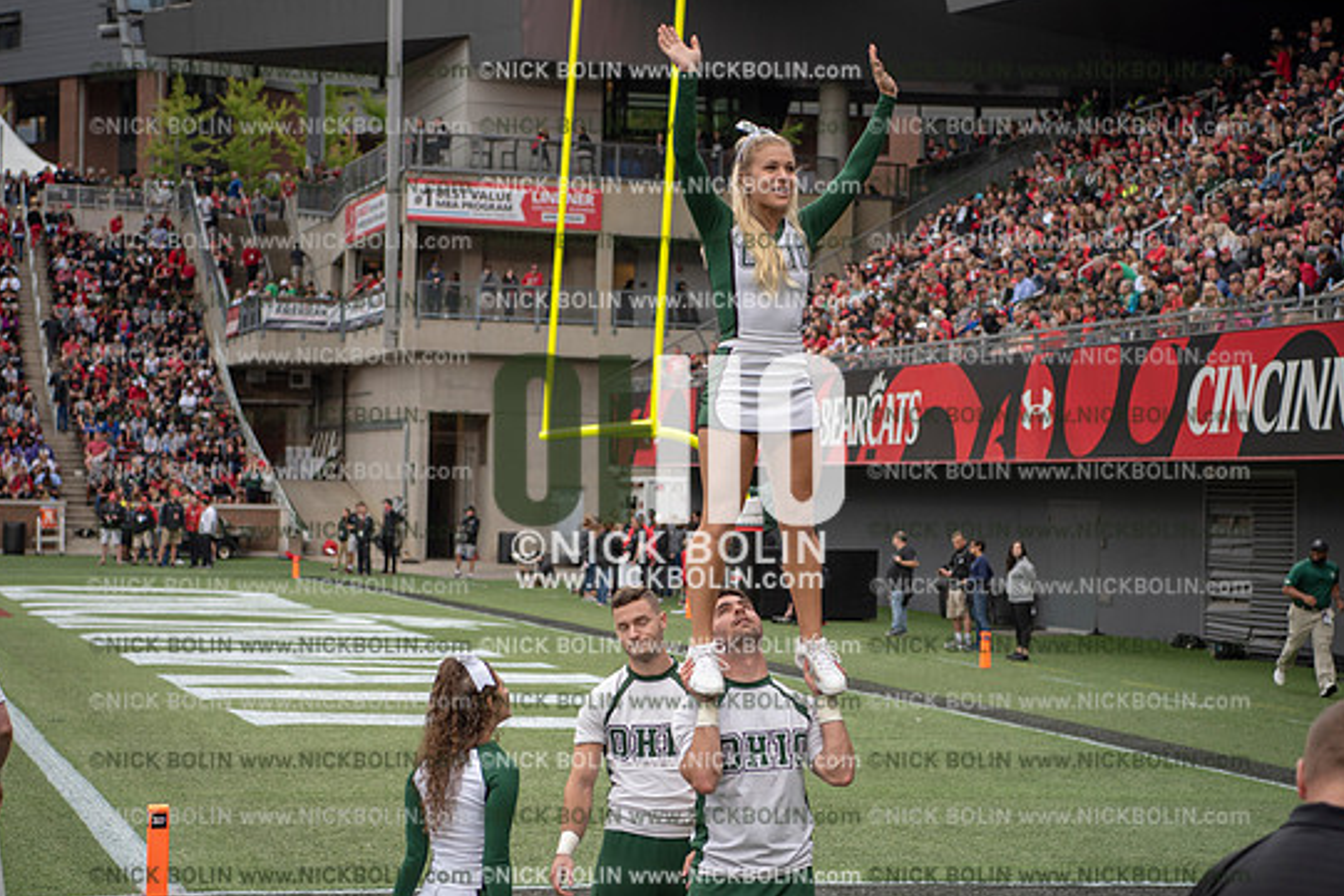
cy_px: 473
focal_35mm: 75
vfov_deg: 18.2
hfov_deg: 27.0
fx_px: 2801
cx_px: 668
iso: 250
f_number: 3.5
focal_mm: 70
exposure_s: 1/800
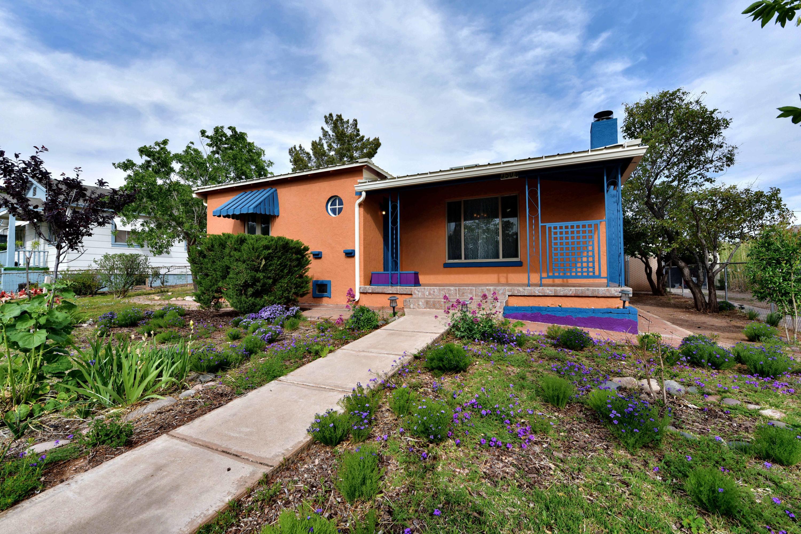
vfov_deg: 73.8
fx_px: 356
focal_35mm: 16
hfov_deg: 96.7
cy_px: 267
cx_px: 400
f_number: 10
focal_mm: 16
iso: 200
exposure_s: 1/400
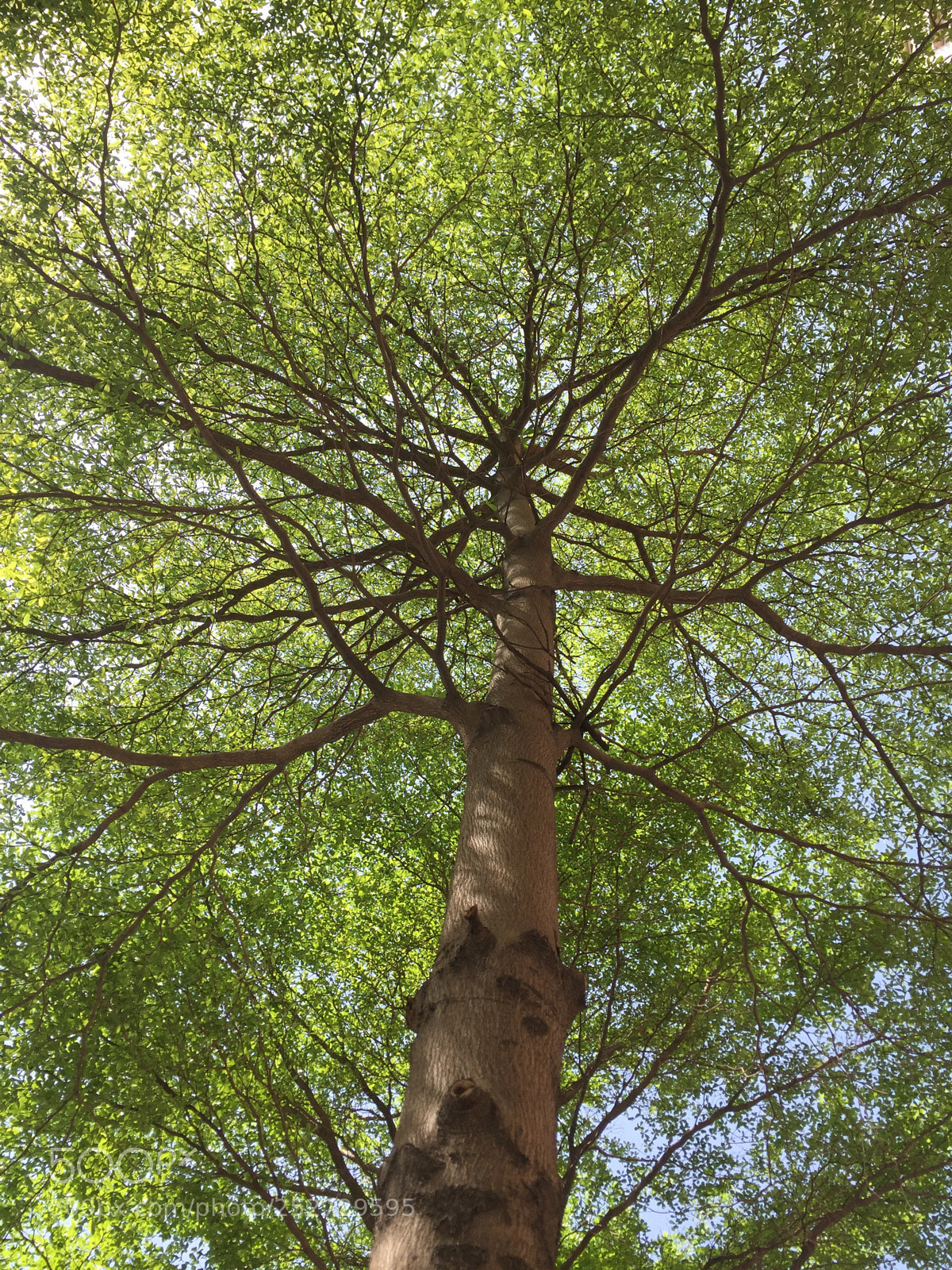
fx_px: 1063
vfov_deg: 61.7
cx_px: 476
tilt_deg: +72.8
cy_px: 635
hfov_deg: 48.2
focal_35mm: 29
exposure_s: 1/964
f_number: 2.2
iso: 32
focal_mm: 4.15
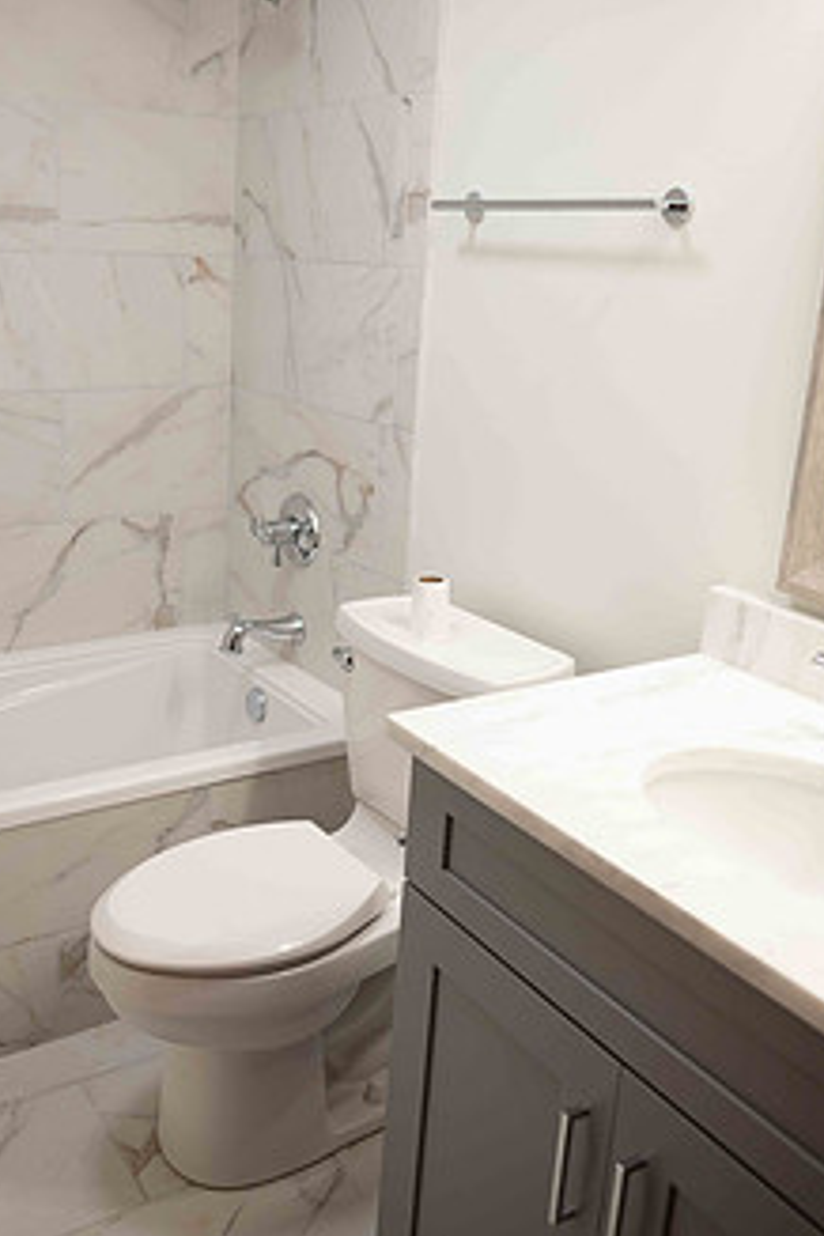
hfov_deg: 39.6
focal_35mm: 33
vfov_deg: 57.2
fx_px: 1133
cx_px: 295
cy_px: 575
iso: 640
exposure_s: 1/250
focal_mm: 24
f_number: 2.5
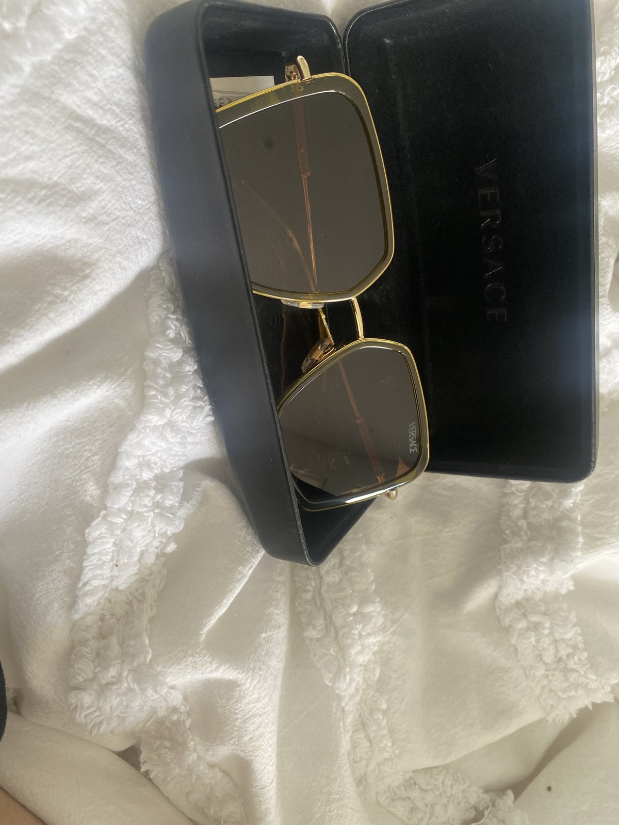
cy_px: 412
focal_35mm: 26
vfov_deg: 67.3
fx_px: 620
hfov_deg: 53.1
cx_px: 310
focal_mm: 4.25
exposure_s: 1/114
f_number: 1.8
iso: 125
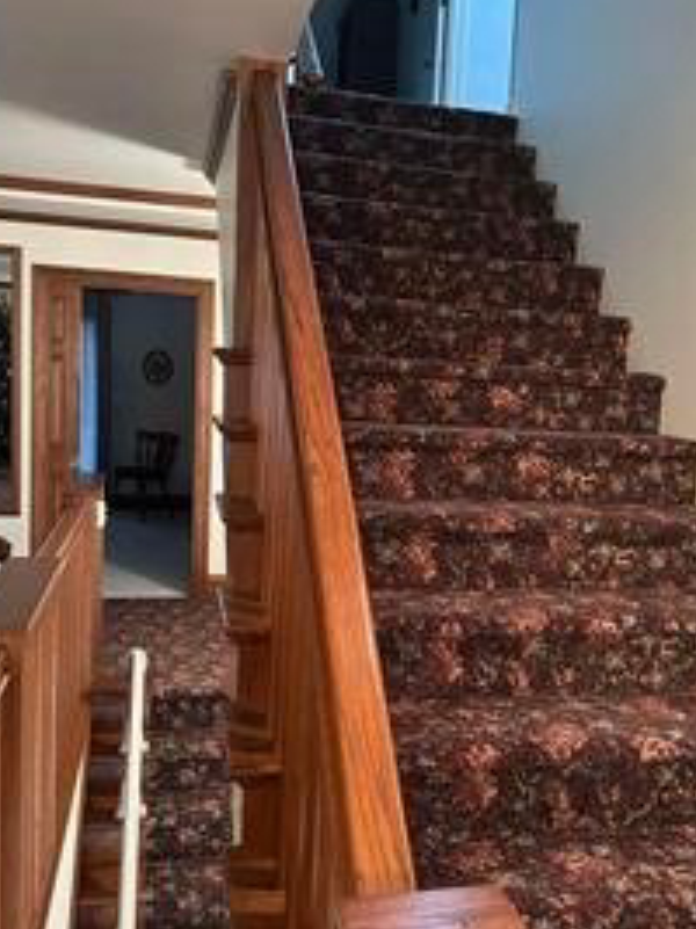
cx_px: 473
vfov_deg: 51.3
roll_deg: -3.2
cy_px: 491
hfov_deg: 39.1
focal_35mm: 36
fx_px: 966
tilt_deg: -6.2
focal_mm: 6.86
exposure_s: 1/40
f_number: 1.78
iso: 640
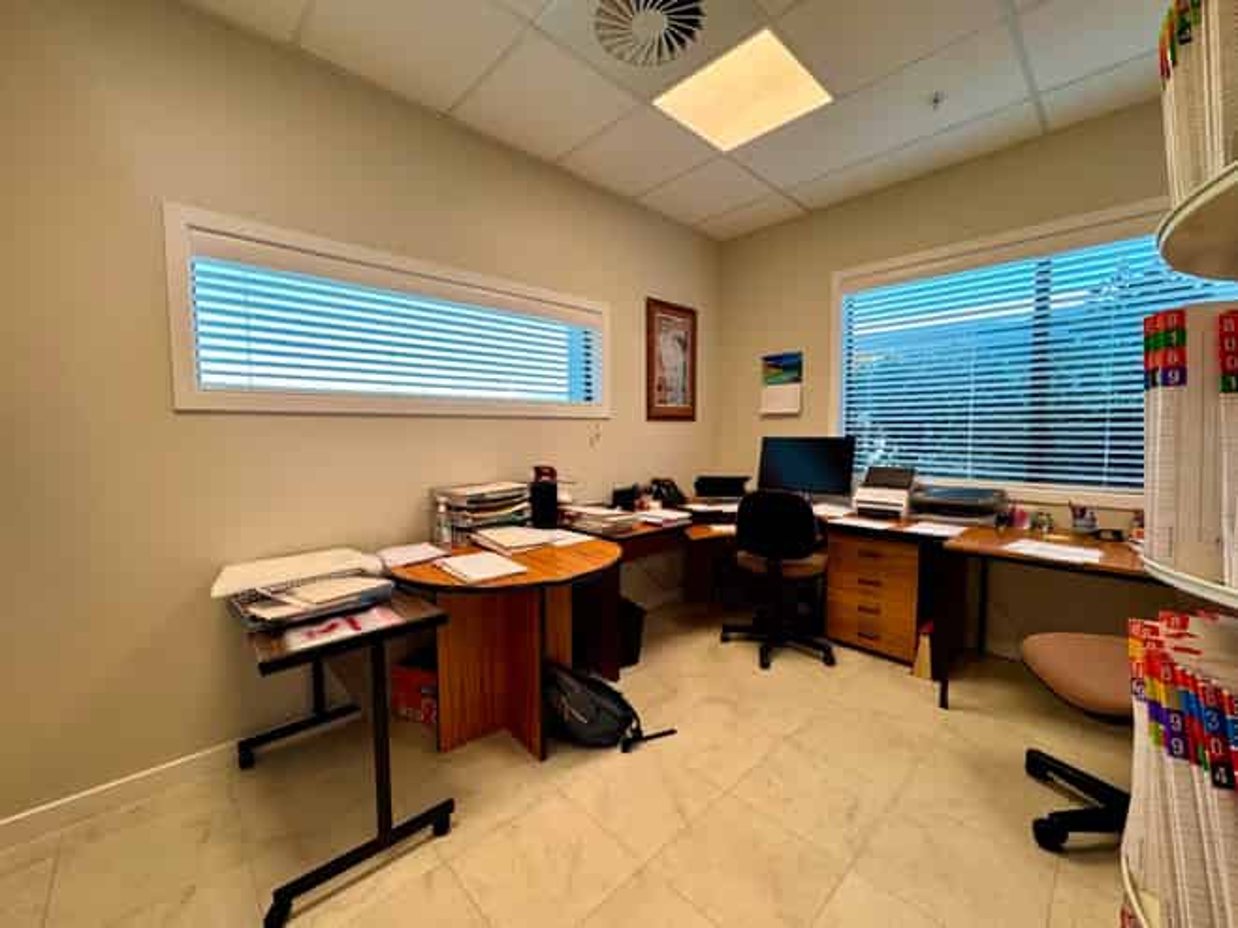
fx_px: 501
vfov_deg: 85.6
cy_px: 464
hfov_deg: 102.1
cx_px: 619
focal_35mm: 14
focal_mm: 2.22
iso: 100
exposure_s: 1/100
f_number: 2.2
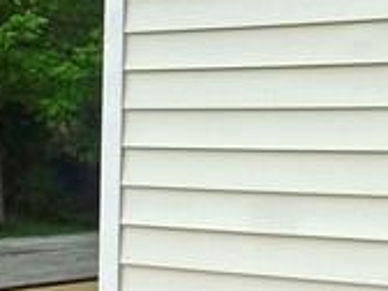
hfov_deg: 13.4
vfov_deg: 10.1
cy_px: -23
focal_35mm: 146
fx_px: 1636
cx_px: 316
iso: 80
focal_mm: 5.1
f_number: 4
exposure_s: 1/400
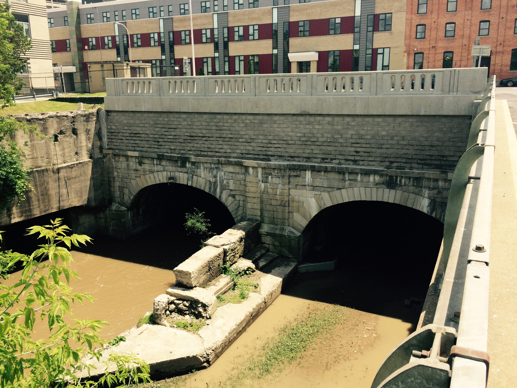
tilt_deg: -14.2
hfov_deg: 61.7
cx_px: 258
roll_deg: -0.9
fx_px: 433
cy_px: 194
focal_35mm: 29
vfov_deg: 48.2
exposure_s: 1/1172
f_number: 2.2
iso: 32
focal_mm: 4.15
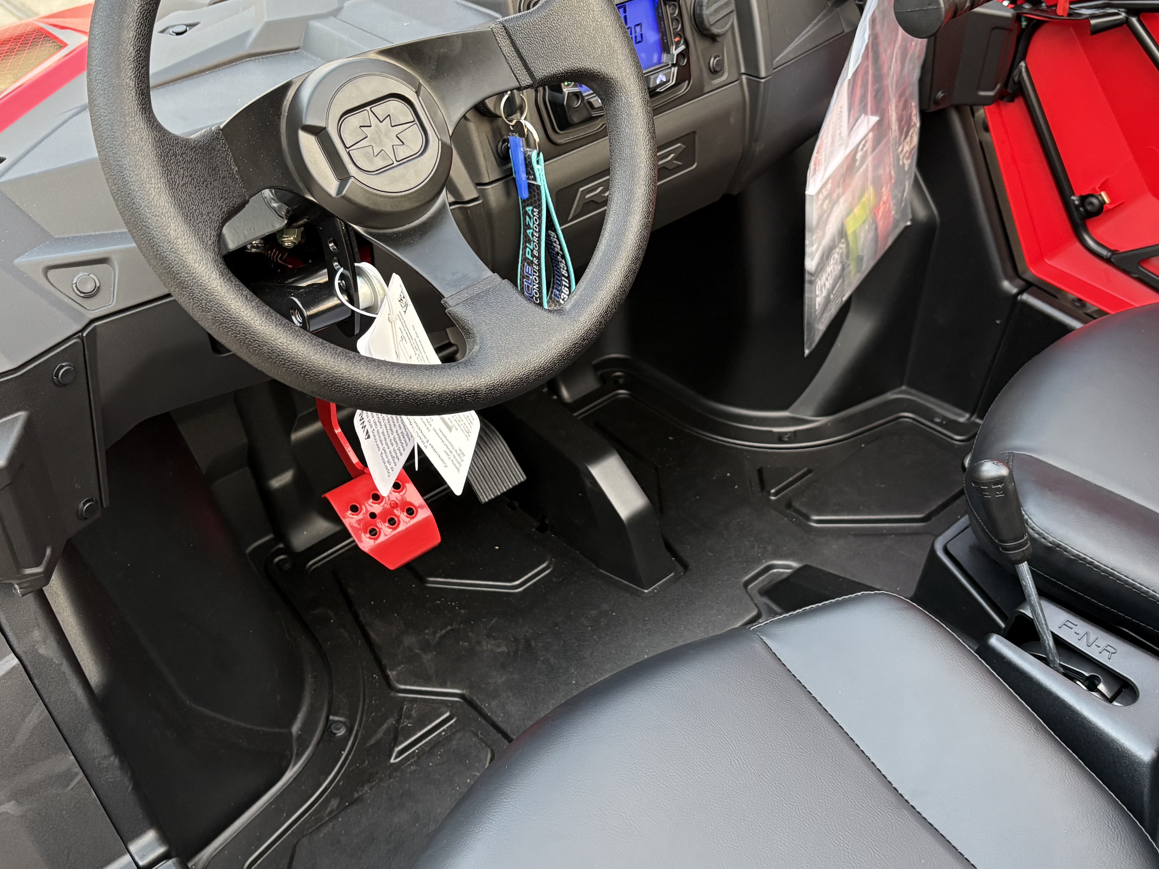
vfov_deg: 36.8
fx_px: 1306
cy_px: 400
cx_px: 621
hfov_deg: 47.8
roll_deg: -0.7
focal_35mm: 39
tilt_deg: -38.8
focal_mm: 5.96
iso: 200
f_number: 1.6
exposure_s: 1/60
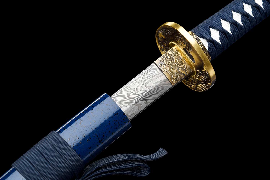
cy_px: 90
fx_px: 450
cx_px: 135
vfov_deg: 22.6
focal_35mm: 60
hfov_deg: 33.4
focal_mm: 60
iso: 200
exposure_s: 1/160
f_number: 13
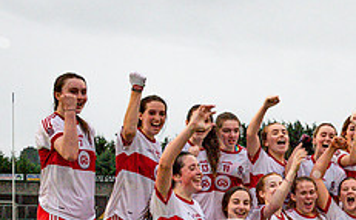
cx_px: 467
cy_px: 228
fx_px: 948
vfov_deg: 13.1
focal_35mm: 98
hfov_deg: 19.5
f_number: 6.3
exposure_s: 1/200
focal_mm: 32
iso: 1600
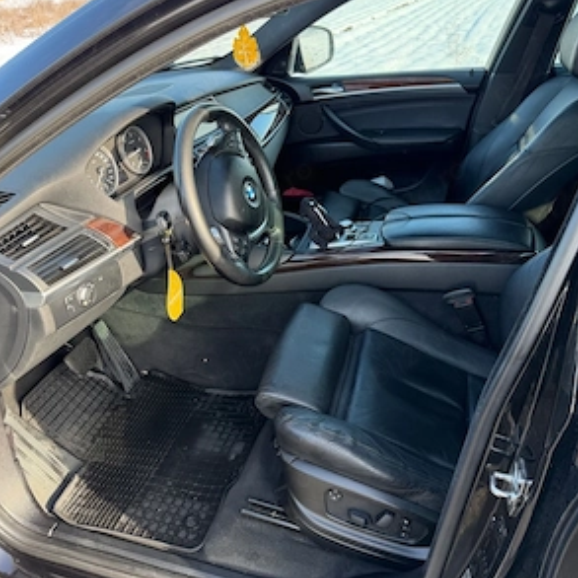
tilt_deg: -26.4
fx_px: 548
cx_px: 288
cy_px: 233
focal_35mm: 29
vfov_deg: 55.2
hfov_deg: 55.6
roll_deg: +3.4
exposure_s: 1/263
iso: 80
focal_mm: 6.76
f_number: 1.78
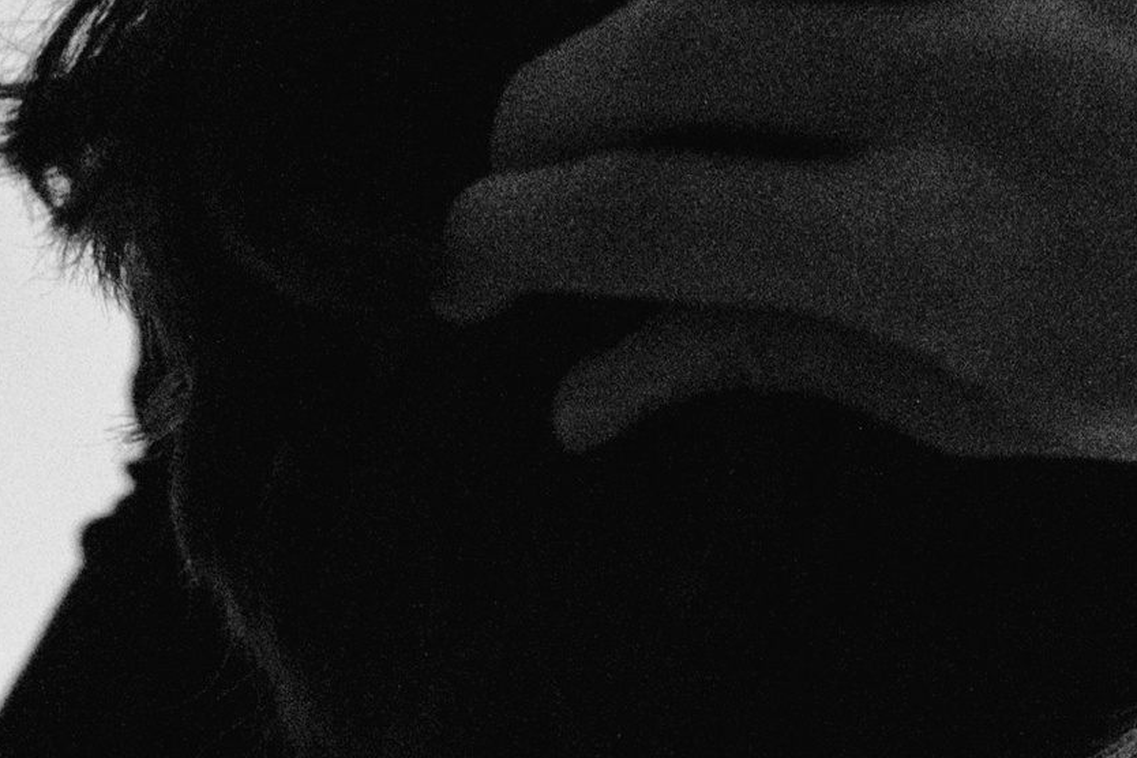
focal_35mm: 244
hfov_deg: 8.4
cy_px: 1827
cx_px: 1009
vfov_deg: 5.4
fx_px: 7706
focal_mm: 35
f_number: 2
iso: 640
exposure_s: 1/180
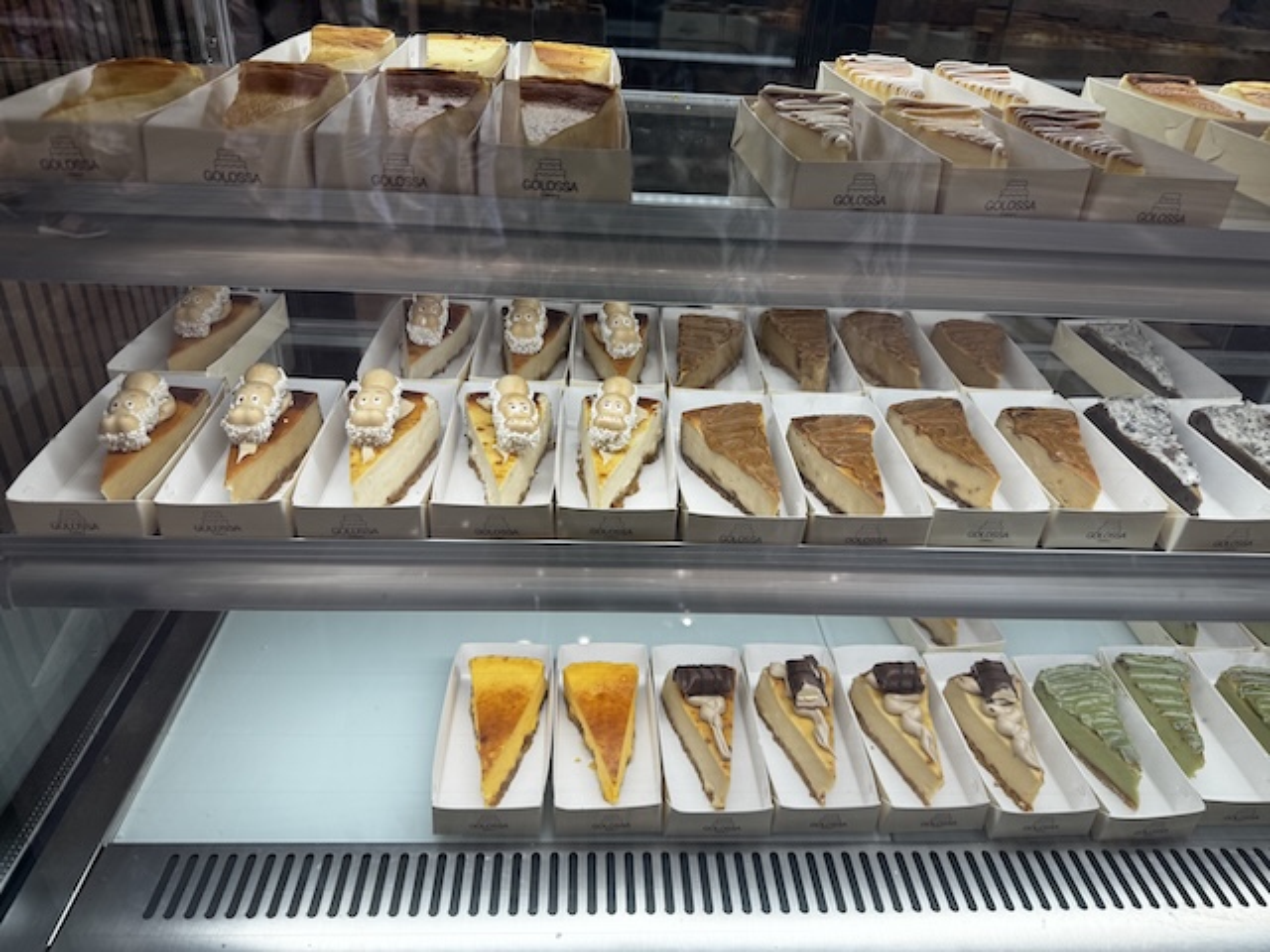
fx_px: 881
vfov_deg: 56.8
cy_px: 476
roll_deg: -4.0
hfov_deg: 71.6
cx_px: 635
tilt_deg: -31.2
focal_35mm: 24
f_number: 1.78
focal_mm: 6.76
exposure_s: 1/268
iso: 64
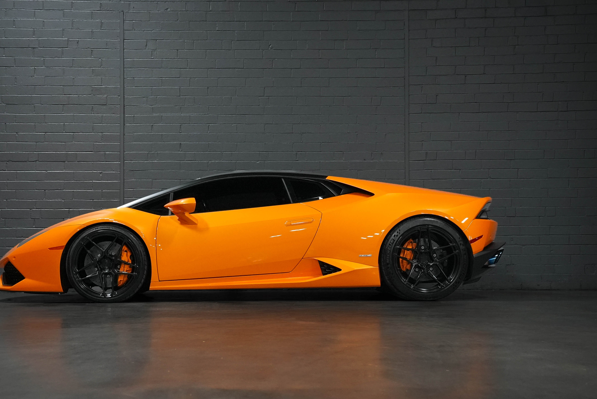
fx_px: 929
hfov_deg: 35.6
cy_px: 225
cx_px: 263
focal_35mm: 56
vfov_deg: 24.2
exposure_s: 1/160
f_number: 5
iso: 10000
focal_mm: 49
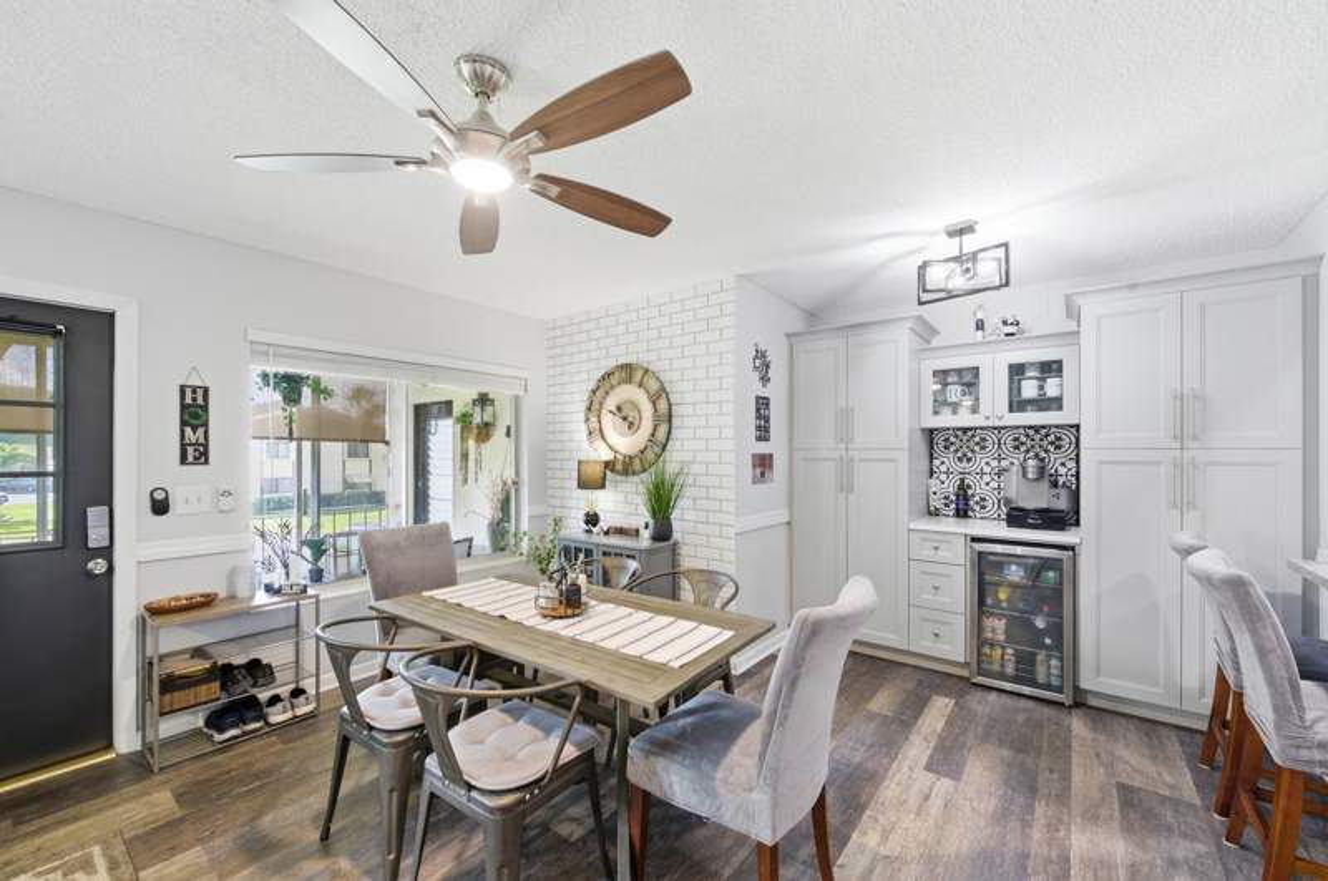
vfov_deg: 81.0
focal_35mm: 14
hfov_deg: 104.3
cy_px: 440
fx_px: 516
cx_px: 664
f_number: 8
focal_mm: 14
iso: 2000
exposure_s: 1/320
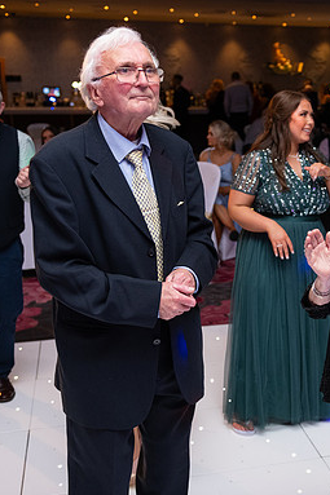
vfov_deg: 37.5
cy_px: 249
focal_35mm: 53
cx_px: 298
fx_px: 729
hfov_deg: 24.7
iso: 1250
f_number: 3.5
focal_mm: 35
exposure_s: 1/160
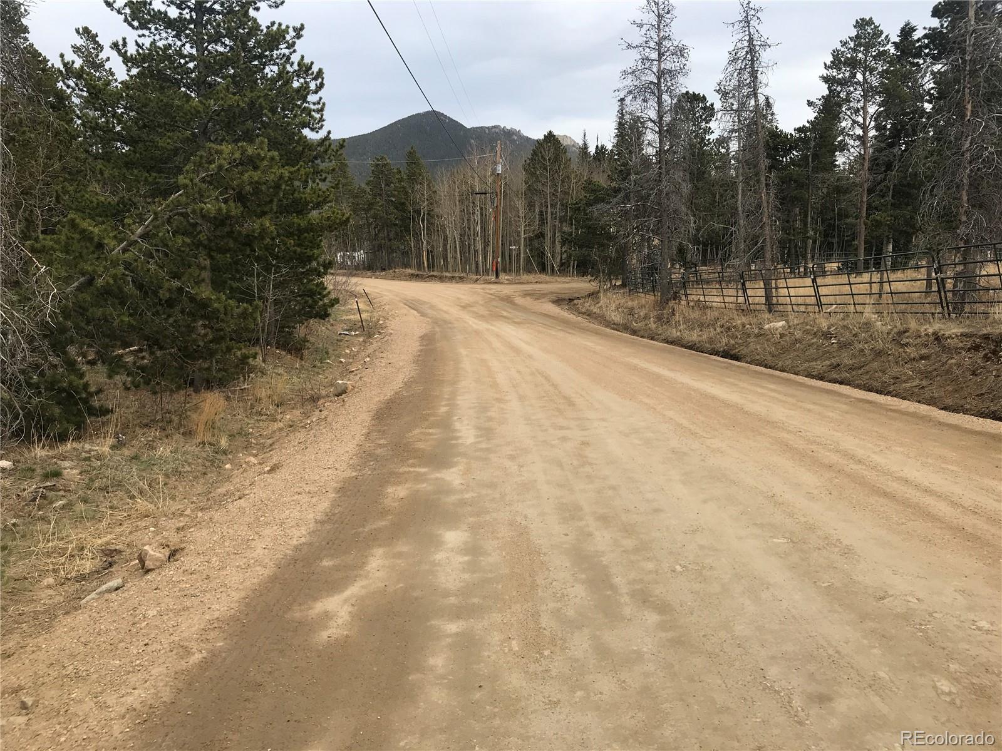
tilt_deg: -10.7
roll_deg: +0.8
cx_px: 501
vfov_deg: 49.7
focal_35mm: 28
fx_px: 810
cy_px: 376
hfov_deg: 63.4
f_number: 1.8
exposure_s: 1/760
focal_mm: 3.99
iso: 20
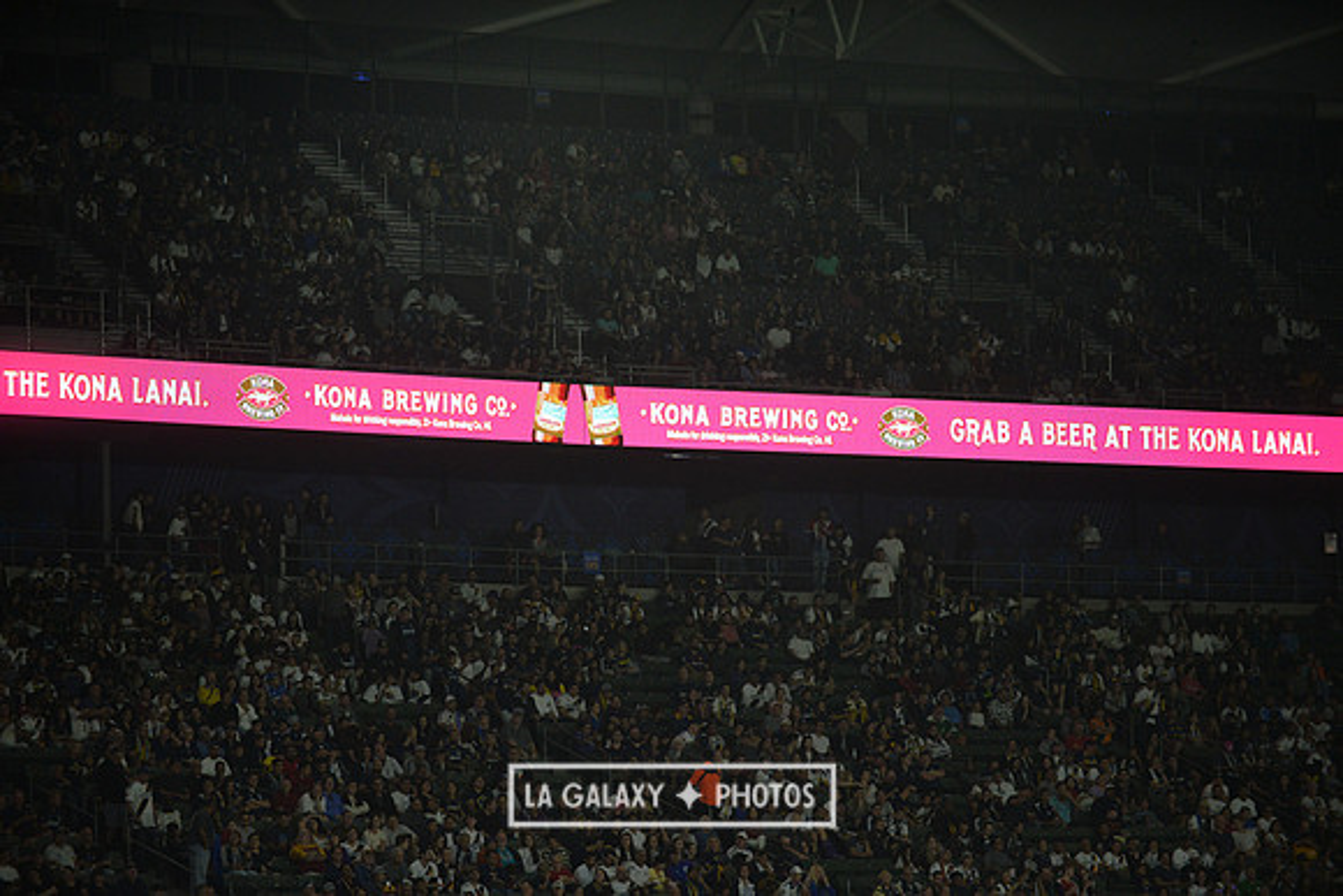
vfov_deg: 6.9
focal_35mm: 200
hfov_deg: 10.3
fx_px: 7463
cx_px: 672
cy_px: 448
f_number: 2.8
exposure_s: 1/2000
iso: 1600
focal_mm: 200
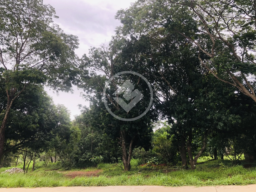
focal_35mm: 28
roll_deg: -1.9
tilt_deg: +15.5
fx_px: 207
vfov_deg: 49.7
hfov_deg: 63.4
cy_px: 96
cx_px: 128
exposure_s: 1/120
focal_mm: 3.99
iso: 50
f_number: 1.8
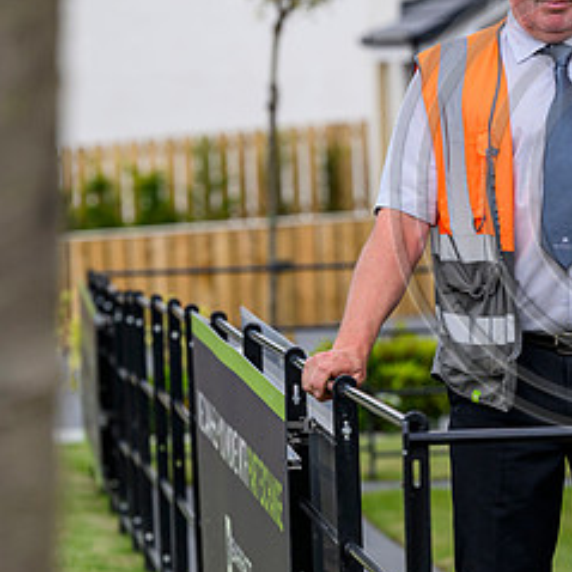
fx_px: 5197
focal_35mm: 278
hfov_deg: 6.3
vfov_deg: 6.3
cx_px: 634
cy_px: 188
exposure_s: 1/400
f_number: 4.5
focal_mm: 135
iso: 200
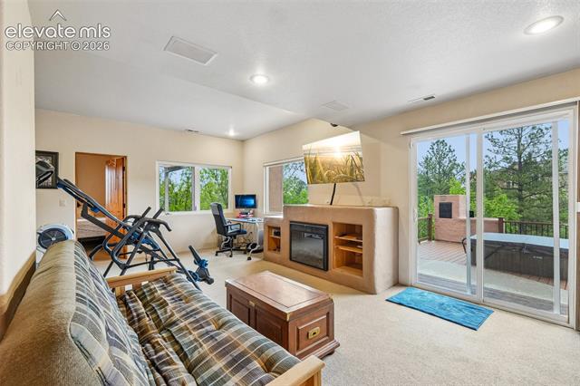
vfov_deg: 77.3
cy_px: 193
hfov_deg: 100.4
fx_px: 242
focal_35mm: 15
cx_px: 290
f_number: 8
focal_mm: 10
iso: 800
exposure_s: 1/6
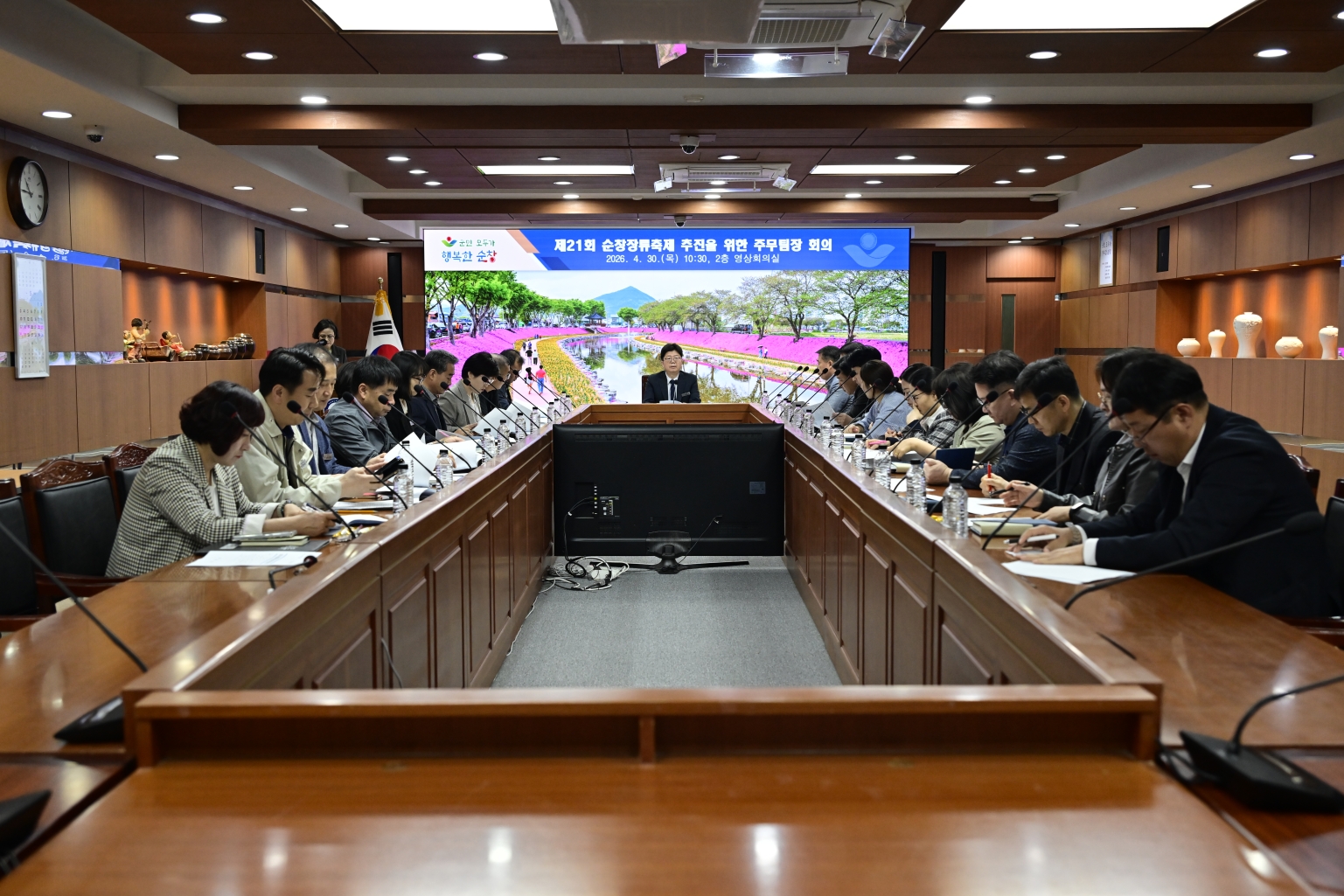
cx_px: 672
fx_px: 1307
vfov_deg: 37.9
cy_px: 448
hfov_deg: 54.4
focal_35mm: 35
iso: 1600
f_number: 4
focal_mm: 35
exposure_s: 1/200
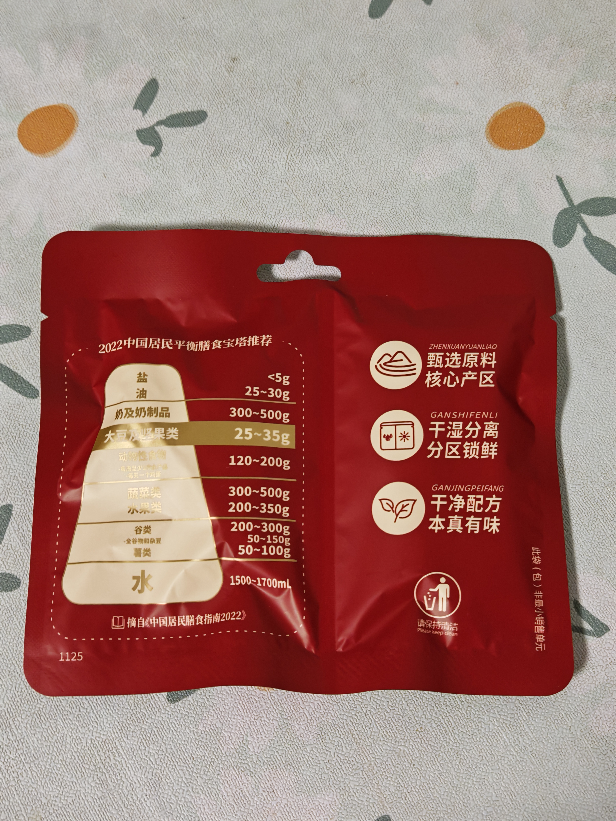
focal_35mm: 48
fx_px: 1139
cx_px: 308
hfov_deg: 30.3
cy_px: 410
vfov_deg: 39.7
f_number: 1.9
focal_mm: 6.67
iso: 500
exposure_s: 1/25
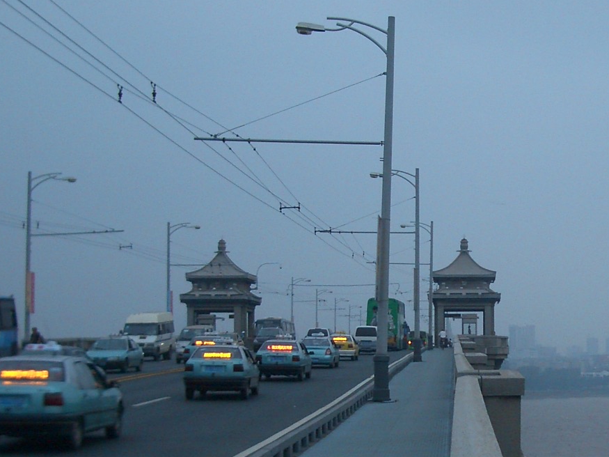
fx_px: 1319
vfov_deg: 19.5
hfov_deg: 25.7
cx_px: 451
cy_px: 323
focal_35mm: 75
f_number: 2.8
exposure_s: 1/50
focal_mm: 6.8
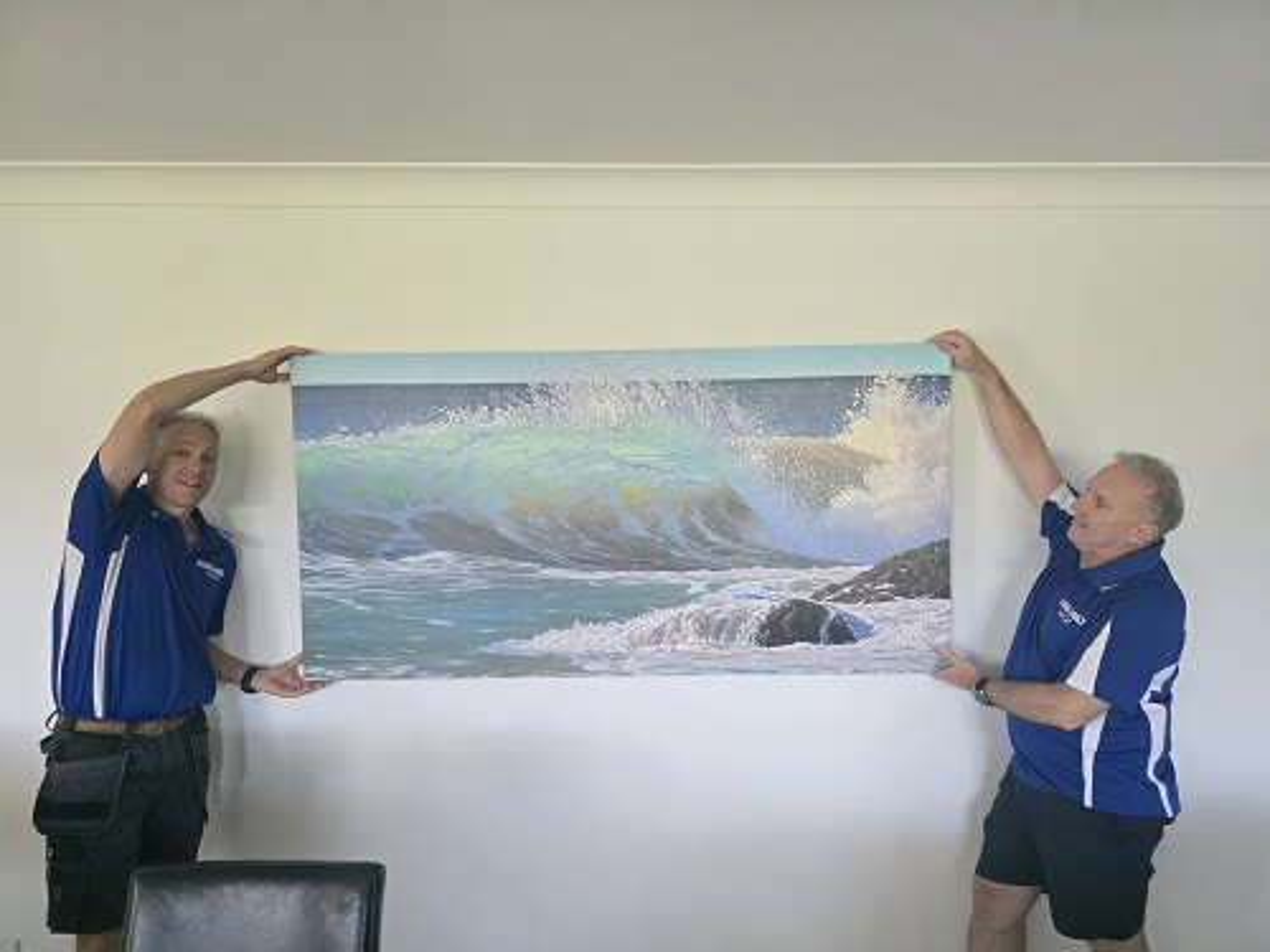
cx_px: 635
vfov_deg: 58.9
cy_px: 476
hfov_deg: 73.9
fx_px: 844
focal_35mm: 23
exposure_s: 1/240
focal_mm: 6.3
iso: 1000
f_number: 1.7
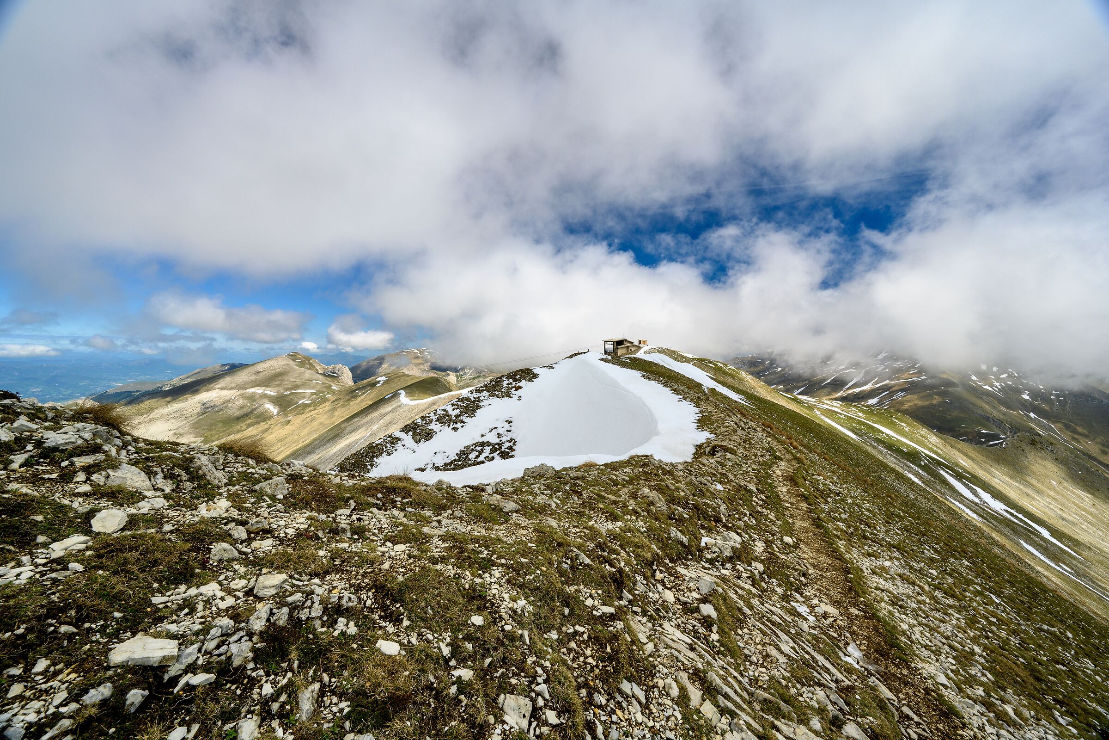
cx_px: 554
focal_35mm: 14
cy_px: 370
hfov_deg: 104.3
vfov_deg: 81.2
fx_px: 431
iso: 64
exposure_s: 1/80
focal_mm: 14
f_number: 11
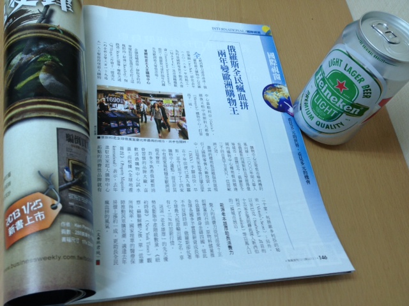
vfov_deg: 40.7
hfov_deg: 52.6
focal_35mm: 35
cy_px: 153
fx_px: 414
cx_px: 204
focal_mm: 4.28
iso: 50
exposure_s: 1/20
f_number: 2.4
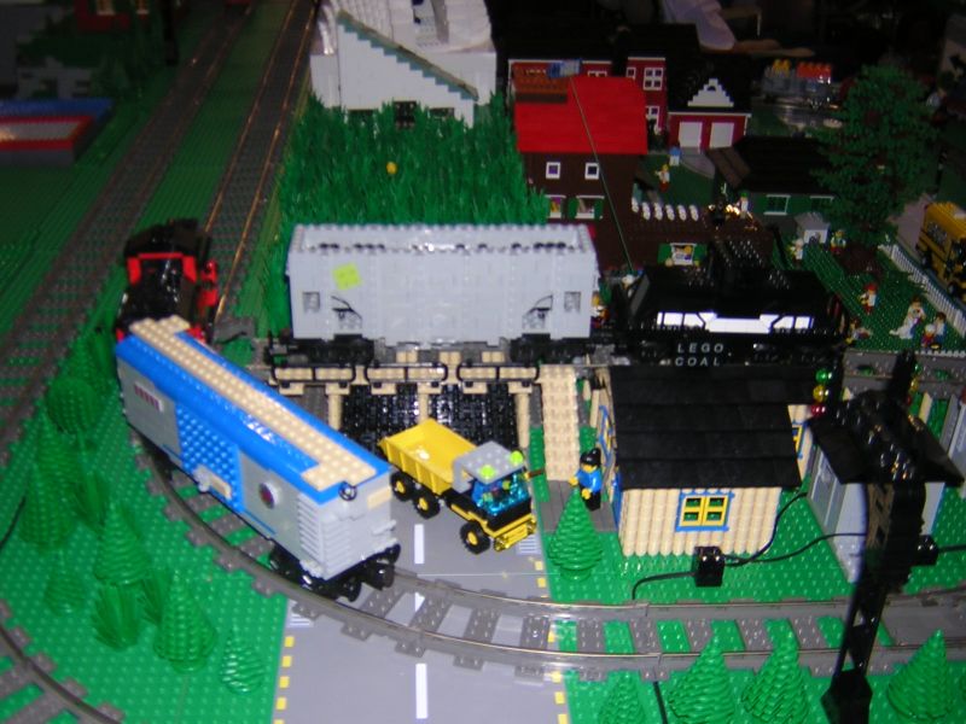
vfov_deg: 39.7
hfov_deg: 51.4
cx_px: 483
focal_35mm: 36
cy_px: 362
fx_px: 1005
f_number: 2.6
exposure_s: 1/60.1
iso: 100
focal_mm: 4.7
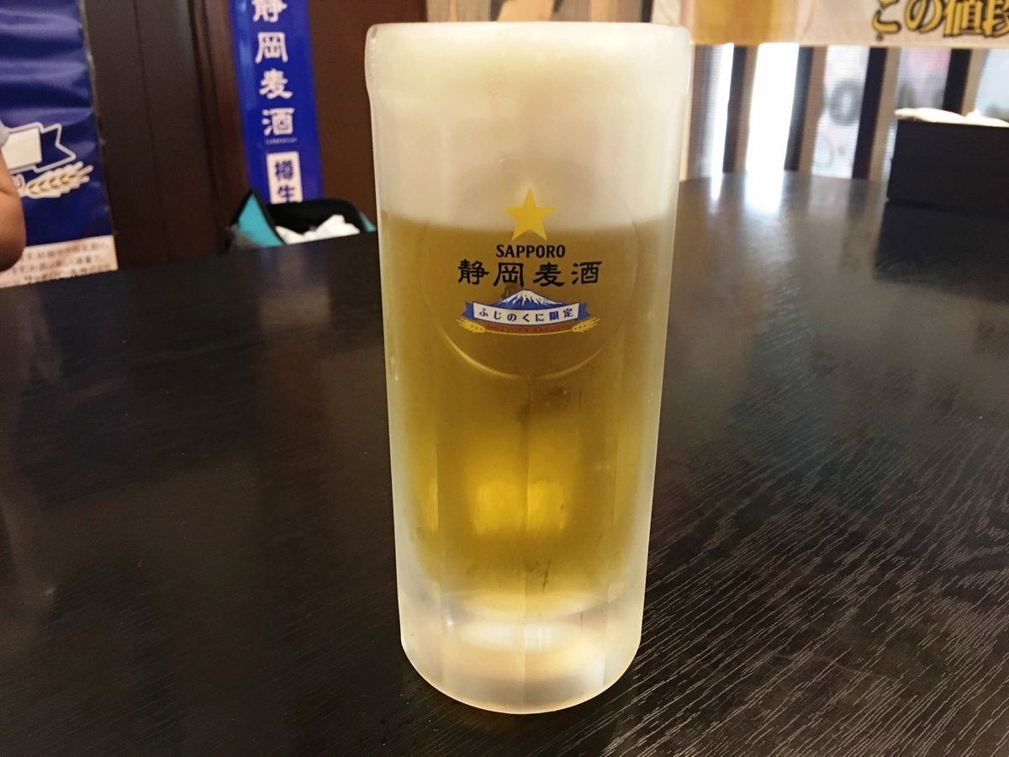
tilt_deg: -20.7
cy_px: 378
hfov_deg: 61.7
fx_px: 845
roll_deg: -0.3
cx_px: 504
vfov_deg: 48.2
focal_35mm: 29
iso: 100
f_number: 2.2
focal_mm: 4.15
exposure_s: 1/8
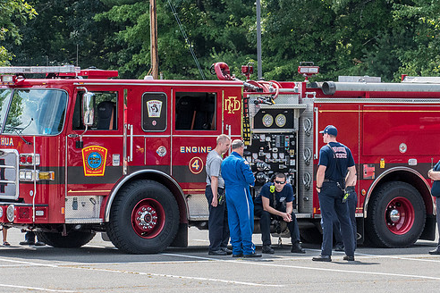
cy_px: 193
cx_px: 370
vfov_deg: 6.0
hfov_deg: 9.0
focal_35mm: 229
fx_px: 2799
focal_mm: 82
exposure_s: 1/1000
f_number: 8
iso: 400
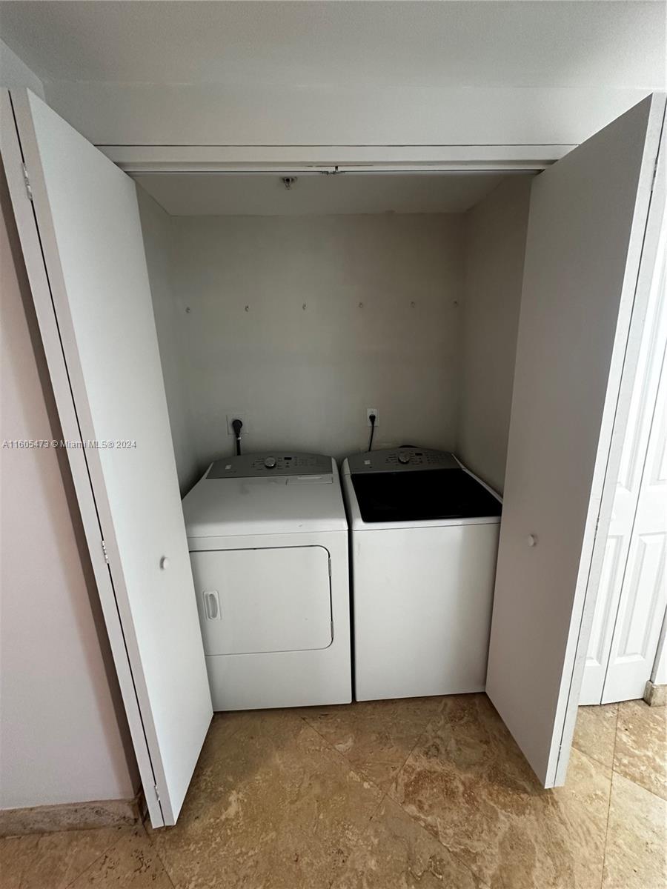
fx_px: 360
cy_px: 444
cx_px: 334
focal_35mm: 14
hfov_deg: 85.7
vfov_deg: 102.1
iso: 200
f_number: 2.2
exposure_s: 1/60
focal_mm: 2.22
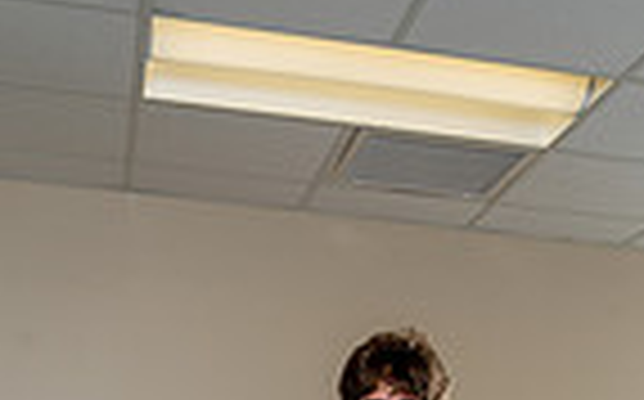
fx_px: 1350
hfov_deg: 26.8
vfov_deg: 13.0
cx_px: 383
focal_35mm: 77
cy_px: 948
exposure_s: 1/250
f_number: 4.5
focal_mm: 24
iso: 100
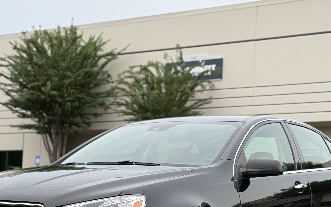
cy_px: 155
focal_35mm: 89
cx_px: 149
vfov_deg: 14.6
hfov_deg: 23.3
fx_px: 803
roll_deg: -2.0
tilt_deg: +4.7
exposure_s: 1/201
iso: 80
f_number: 1.78
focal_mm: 6.76
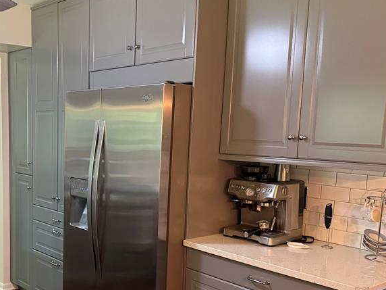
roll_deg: -0.5
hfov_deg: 42.0
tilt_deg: -7.8
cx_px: 78
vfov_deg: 33.3
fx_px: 479
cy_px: 193
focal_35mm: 43
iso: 640
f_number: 1.78
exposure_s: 1/60
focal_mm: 6.76
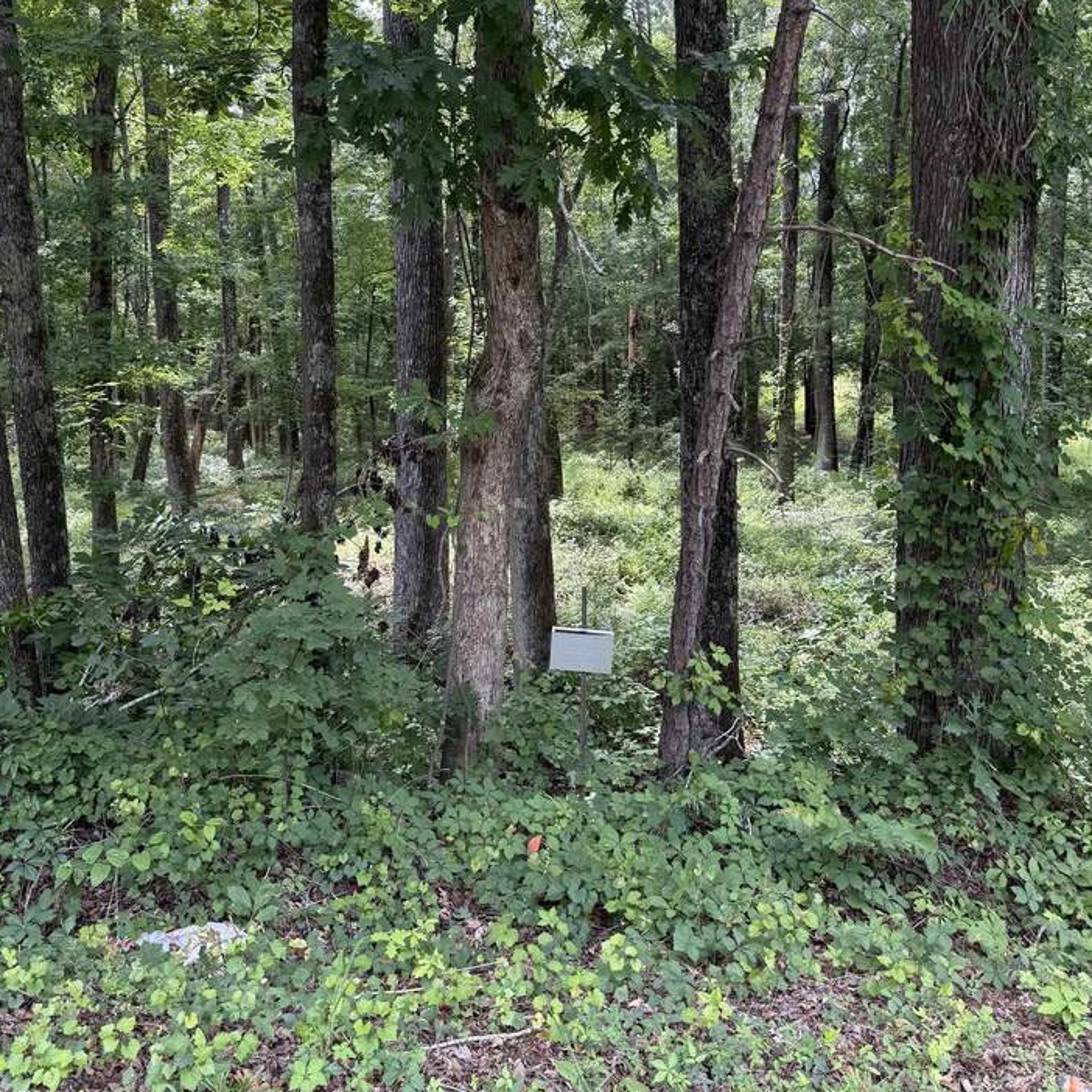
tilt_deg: -5.7
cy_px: 479
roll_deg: -0.1
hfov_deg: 55.6
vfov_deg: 55.5
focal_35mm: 29
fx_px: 1035
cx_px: 540
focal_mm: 6.76
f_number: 1.78
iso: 80
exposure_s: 1/281
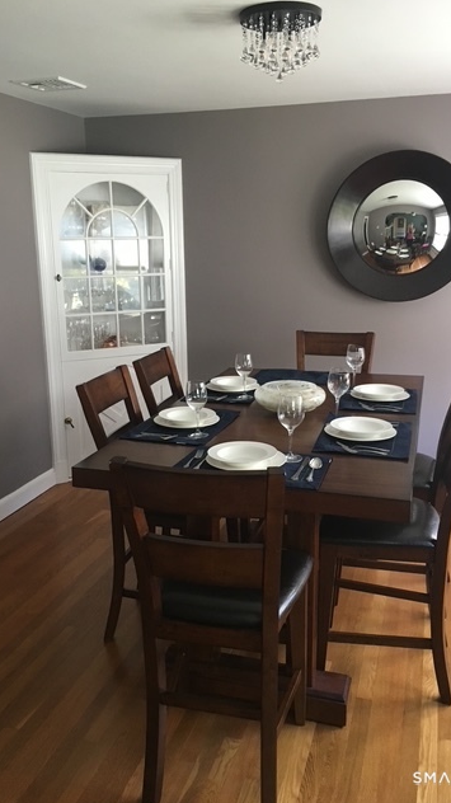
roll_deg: +0.2
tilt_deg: -12.9
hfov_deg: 36.6
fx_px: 681
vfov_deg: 61.0
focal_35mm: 32
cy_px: 403
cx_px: 220
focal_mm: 4.15
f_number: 2.2
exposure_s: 1/30
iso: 125
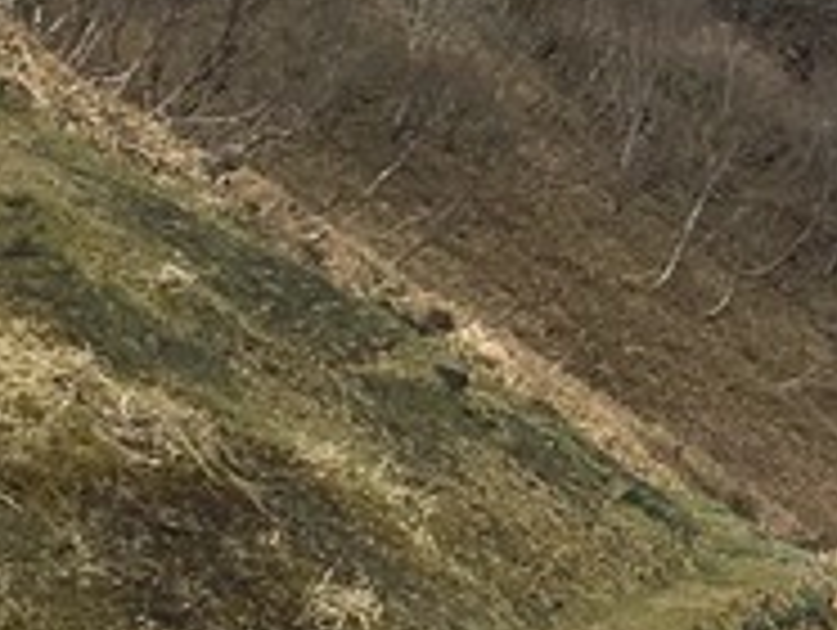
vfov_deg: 7.9
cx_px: 1314
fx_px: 4527
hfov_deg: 10.2
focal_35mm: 187
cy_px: 9
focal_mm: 4.15
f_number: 2.2
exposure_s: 1/1789
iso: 25
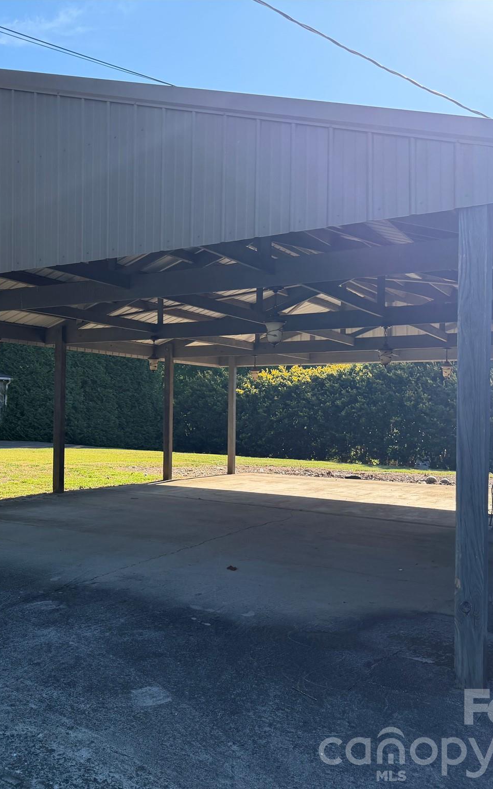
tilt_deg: +1.3
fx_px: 731
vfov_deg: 56.7
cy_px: 394
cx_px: 101
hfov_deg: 36.1
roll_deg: -1.5
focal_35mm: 34
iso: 100
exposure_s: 1/1949
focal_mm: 6.76
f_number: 1.78
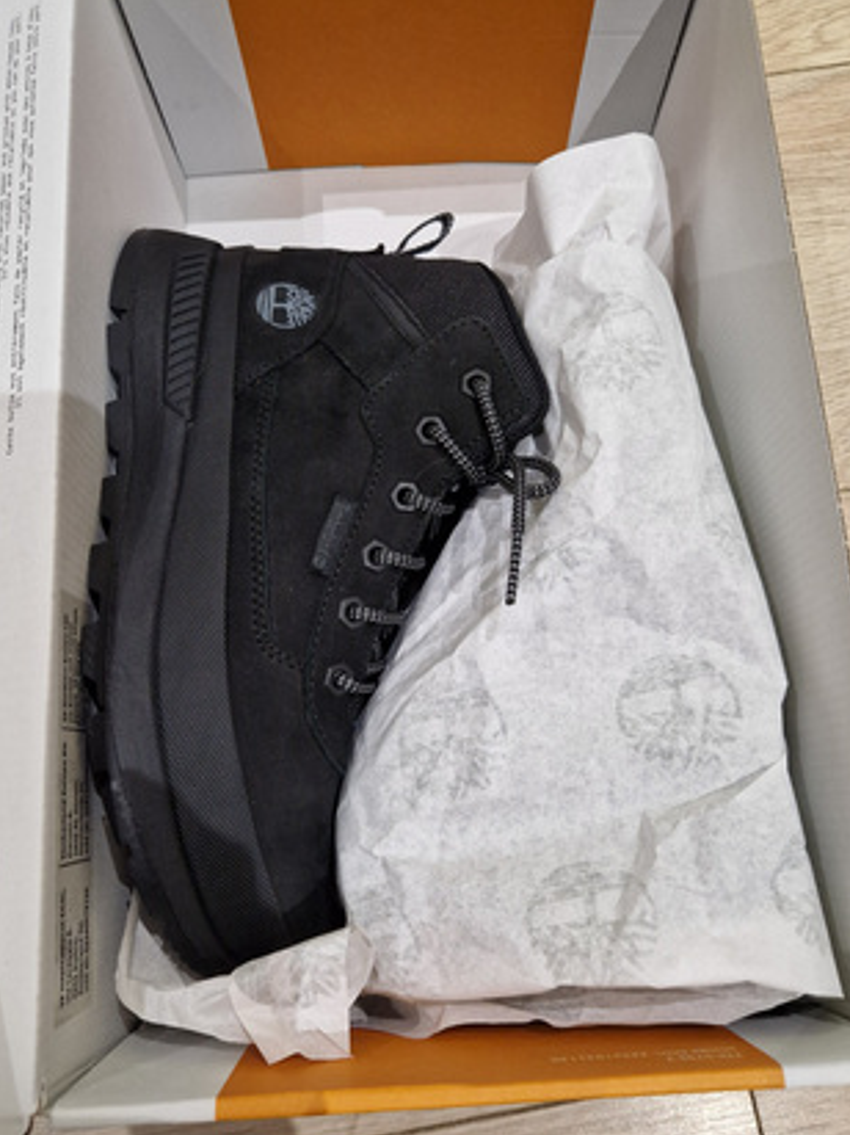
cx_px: 421
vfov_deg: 63.4
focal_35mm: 28
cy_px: 588
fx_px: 917
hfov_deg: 49.7
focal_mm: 5.4
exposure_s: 1/100
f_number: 1.8
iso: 640
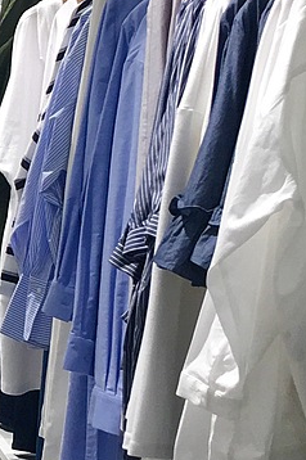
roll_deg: -1.1
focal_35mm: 144
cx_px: -283
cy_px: 152
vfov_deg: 14.2
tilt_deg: -1.7
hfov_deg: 9.0
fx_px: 1839
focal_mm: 4.15
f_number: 2.2
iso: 32
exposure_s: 1/100
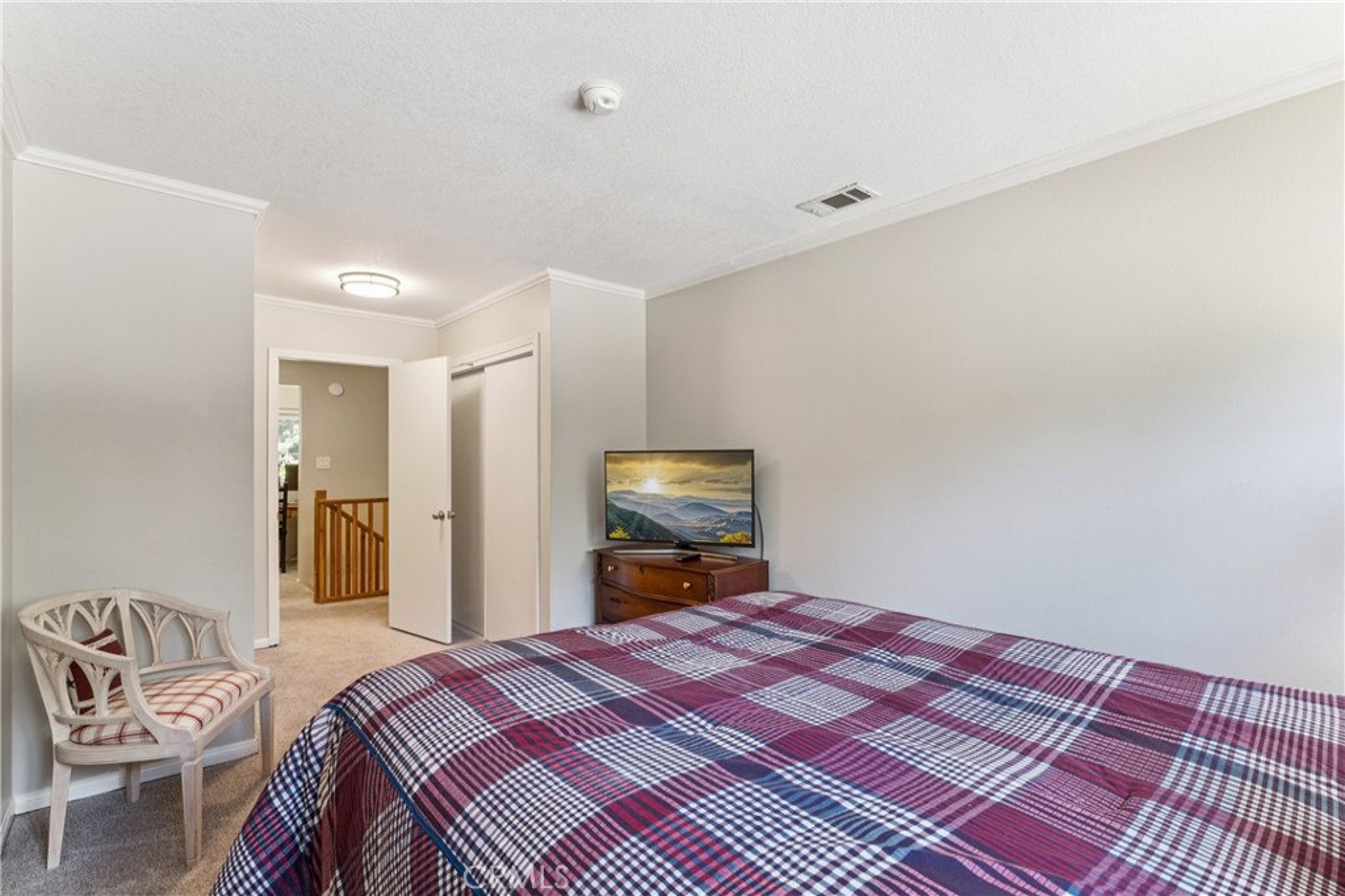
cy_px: 448
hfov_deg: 95.3
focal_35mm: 16
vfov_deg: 72.4
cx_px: 672
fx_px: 612
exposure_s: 1/1.25
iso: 100
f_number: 13
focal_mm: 16.4
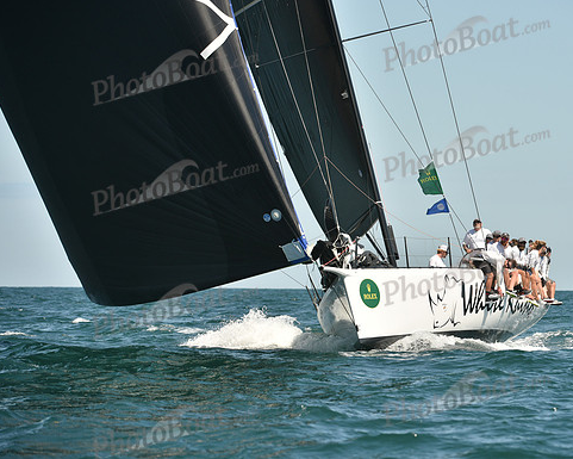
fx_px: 4800
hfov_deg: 6.8
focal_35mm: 283
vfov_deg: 5.5
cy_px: 230
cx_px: 322
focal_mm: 250
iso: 250
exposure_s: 1/1000
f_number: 6.3
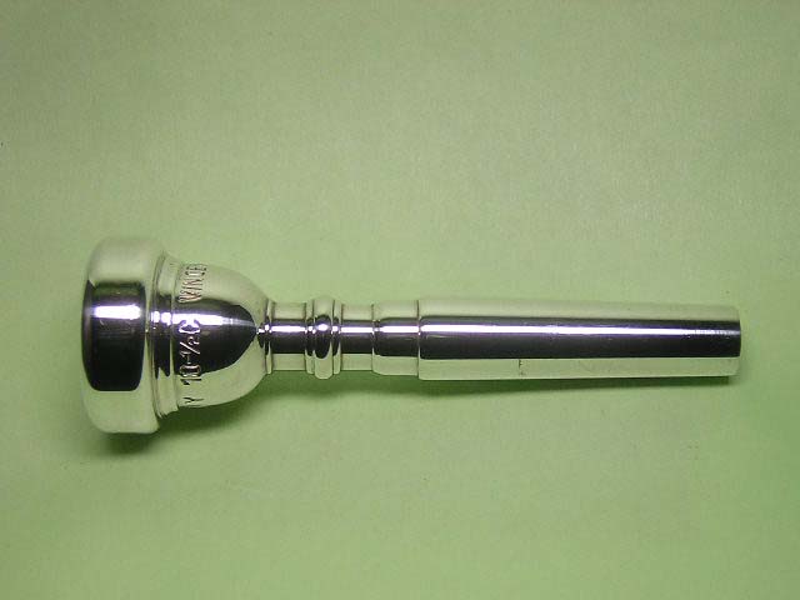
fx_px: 1525
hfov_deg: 29.4
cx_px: 400
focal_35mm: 66
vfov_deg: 22.3
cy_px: 300
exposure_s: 1/81.2
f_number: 3.5
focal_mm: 8.6
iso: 100
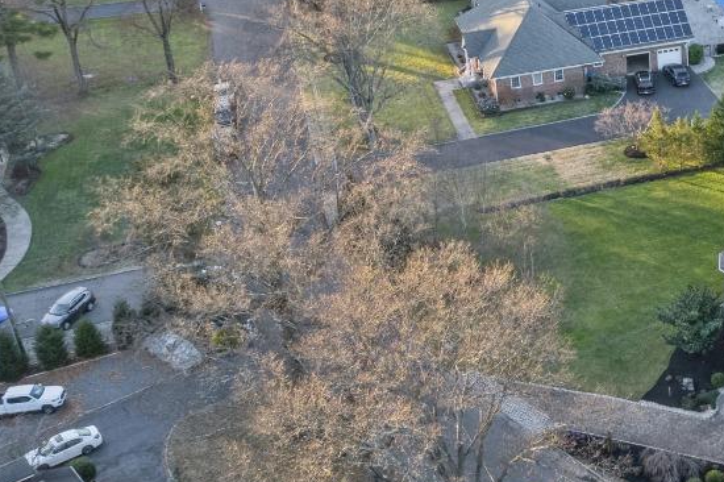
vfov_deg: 22.6
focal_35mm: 60
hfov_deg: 29.8
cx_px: 814
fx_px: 1206
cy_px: 186
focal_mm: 8.38
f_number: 2.8
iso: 100
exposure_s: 1/160
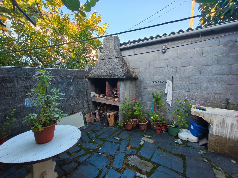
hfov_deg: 98.2
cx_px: 119
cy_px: 89
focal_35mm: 15
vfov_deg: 81.7
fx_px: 103
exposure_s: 1/50
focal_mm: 1.67
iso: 100
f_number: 2.2
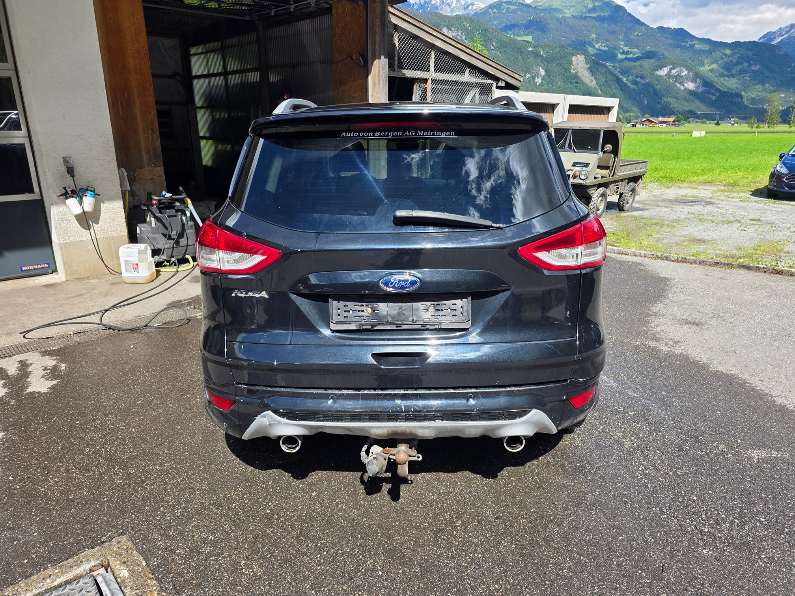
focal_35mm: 23
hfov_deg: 73.9
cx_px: 398
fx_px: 528
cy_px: 298
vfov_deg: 58.9
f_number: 1.7
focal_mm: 6.3
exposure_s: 1/2327
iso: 80
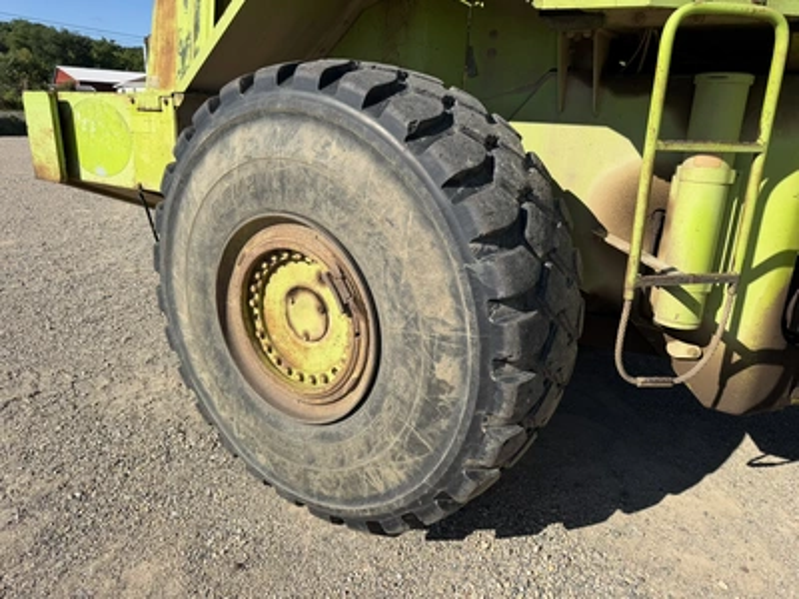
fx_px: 554
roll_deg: -1.5
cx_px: 400
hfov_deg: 71.6
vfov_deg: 56.8
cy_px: 300
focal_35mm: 24
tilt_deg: -15.8
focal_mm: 6.76
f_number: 1.78
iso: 80
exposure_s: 1/4405
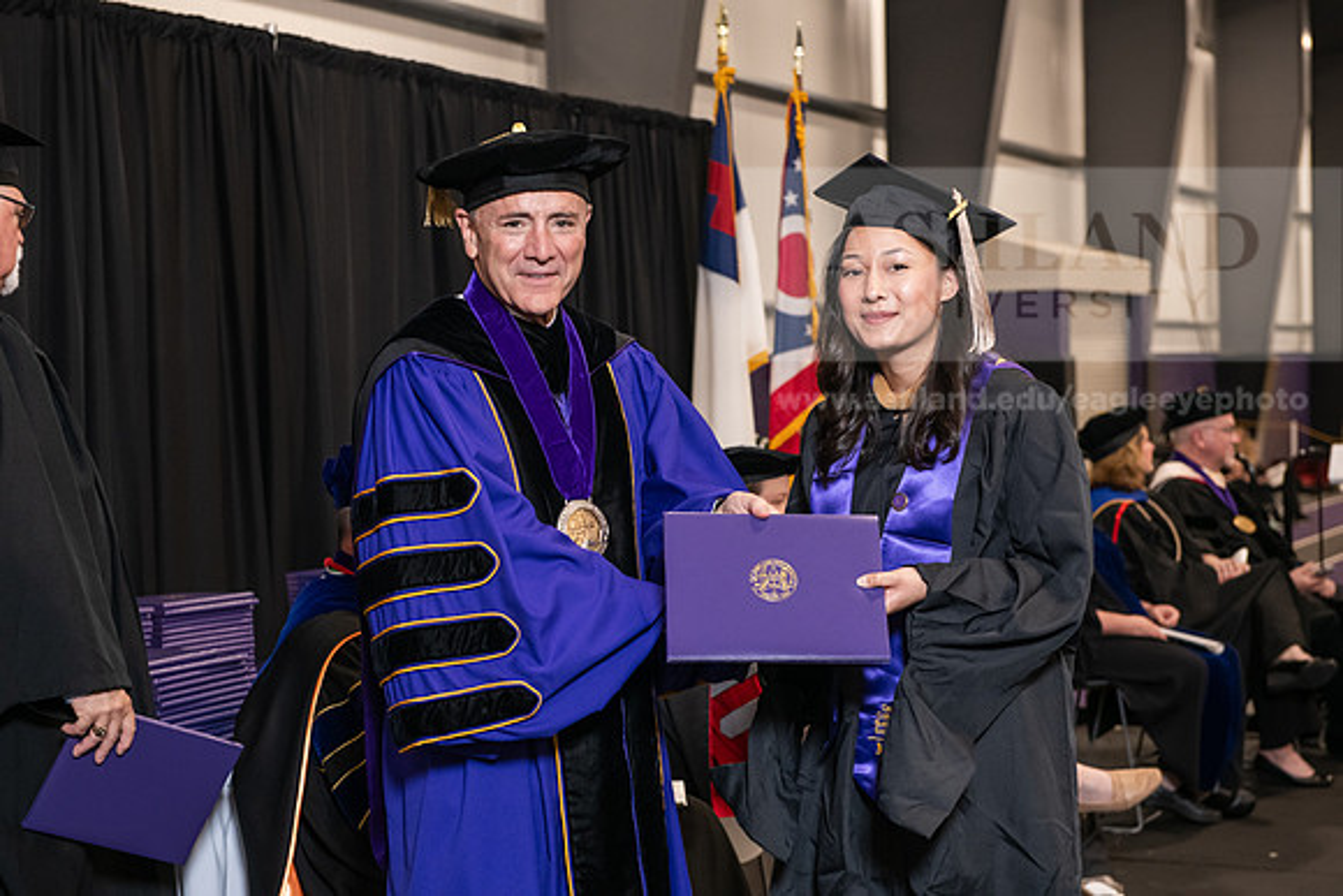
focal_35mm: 66
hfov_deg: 30.5
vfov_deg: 20.6
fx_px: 2463
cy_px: 448
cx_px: 672
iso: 2000
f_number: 5
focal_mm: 66
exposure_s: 1/125
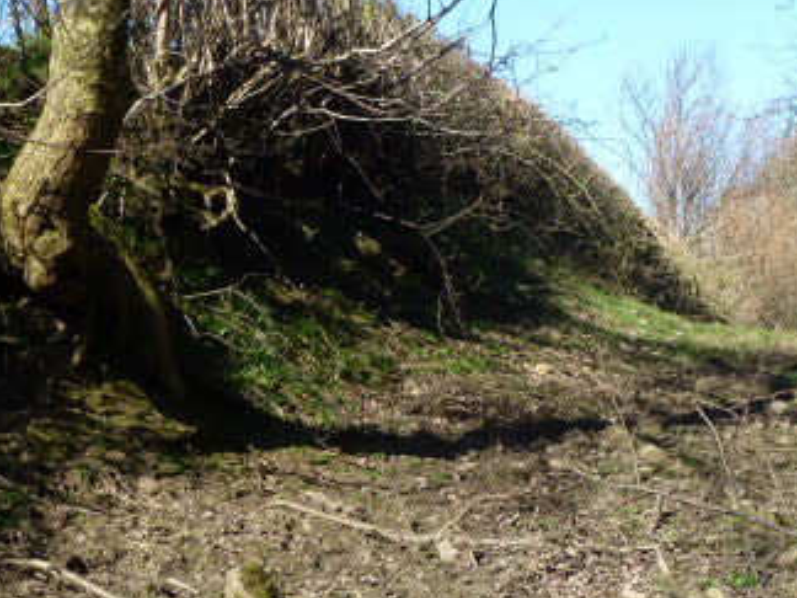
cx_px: 736
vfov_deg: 16.2
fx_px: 2095
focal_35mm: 91
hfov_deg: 21.0
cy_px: 276
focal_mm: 8
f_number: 4
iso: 100
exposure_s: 1/400
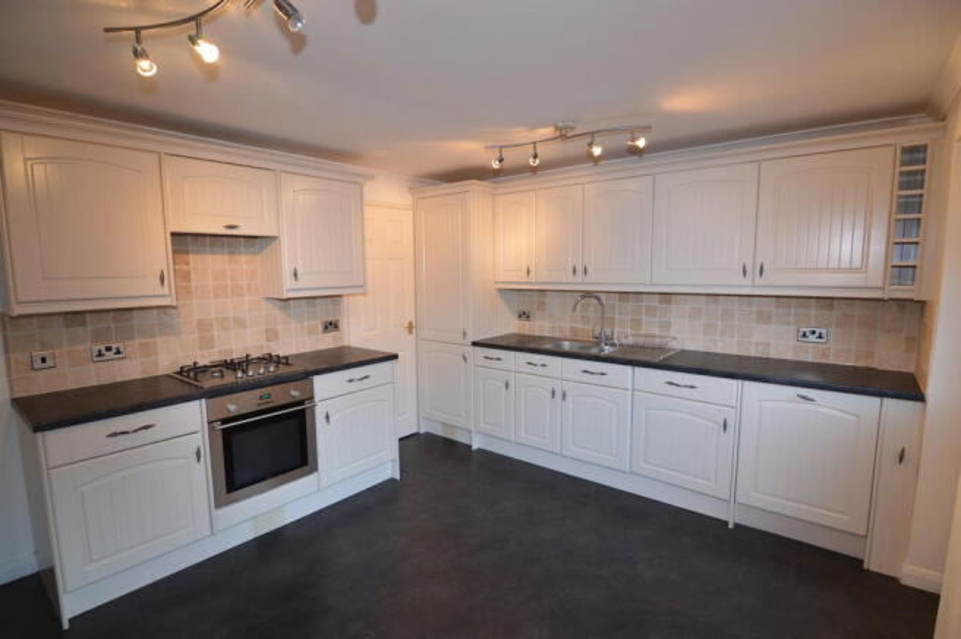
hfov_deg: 95.0
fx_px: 440
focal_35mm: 16
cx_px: 480
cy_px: 320
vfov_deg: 71.9
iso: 400
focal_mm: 11
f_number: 4
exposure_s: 1/60
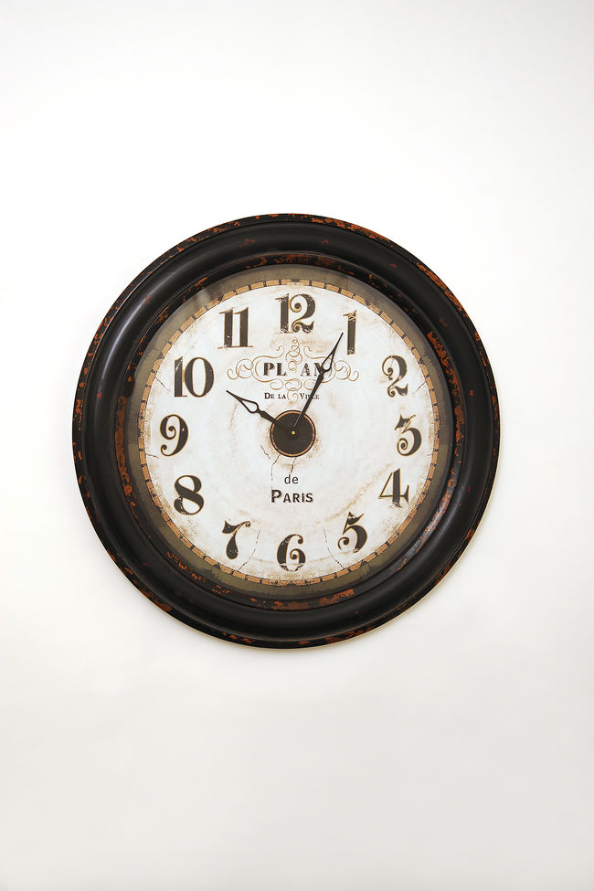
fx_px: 990
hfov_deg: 33.4
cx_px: 297
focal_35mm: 40
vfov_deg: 48.5
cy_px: 446
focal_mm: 40
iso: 200
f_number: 11
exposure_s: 1/2
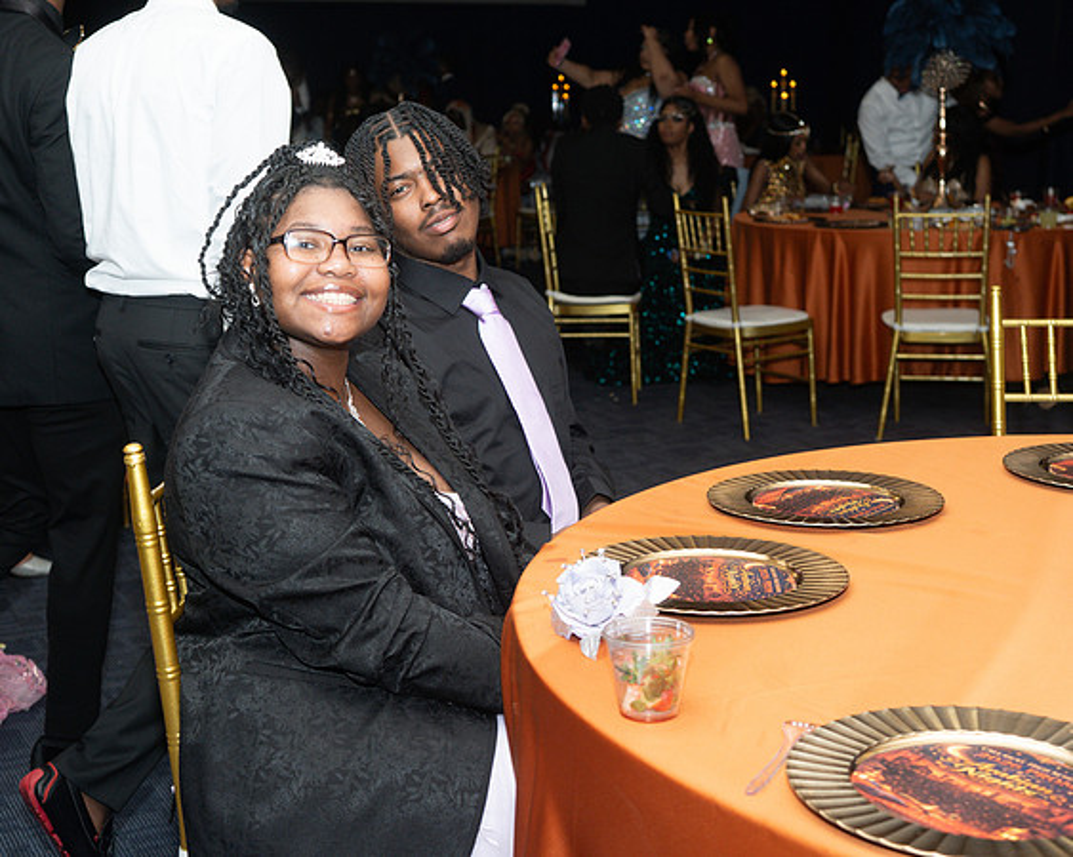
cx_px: 536
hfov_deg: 35.1
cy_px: 323
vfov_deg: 28.3
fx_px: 1694
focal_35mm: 53
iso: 500
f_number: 4
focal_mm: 38
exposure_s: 1/125
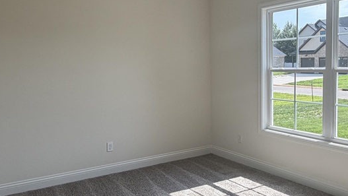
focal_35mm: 37
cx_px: 201
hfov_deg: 53.8
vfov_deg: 32.0
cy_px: 90
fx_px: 342
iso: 50
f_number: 2.2
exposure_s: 1/308
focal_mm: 2.22
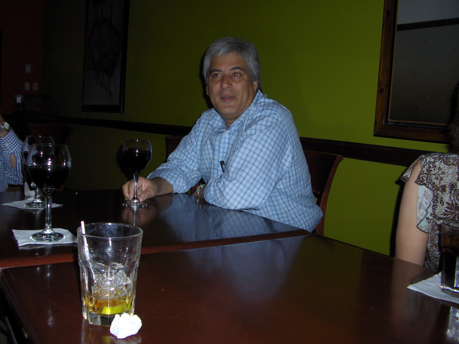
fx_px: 464
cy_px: 172
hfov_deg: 52.6
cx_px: 230
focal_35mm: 35
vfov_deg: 40.7
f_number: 2.6
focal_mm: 5.8
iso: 100
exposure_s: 1/60
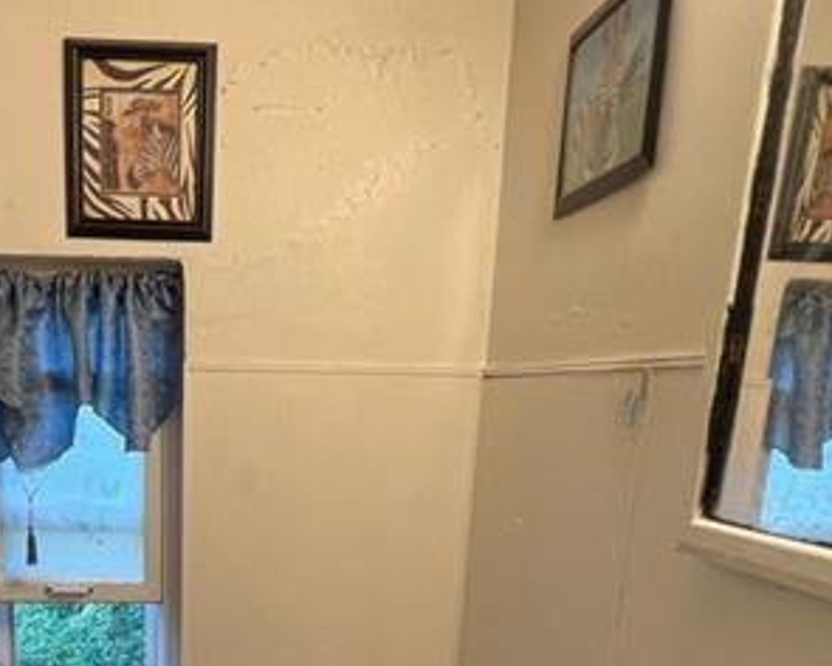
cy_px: 626
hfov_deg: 51.8
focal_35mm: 33
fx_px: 813
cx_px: 206
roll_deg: +0.2
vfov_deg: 40.4
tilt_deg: -14.1
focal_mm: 1.57
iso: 160
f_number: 1.8
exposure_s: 1/60
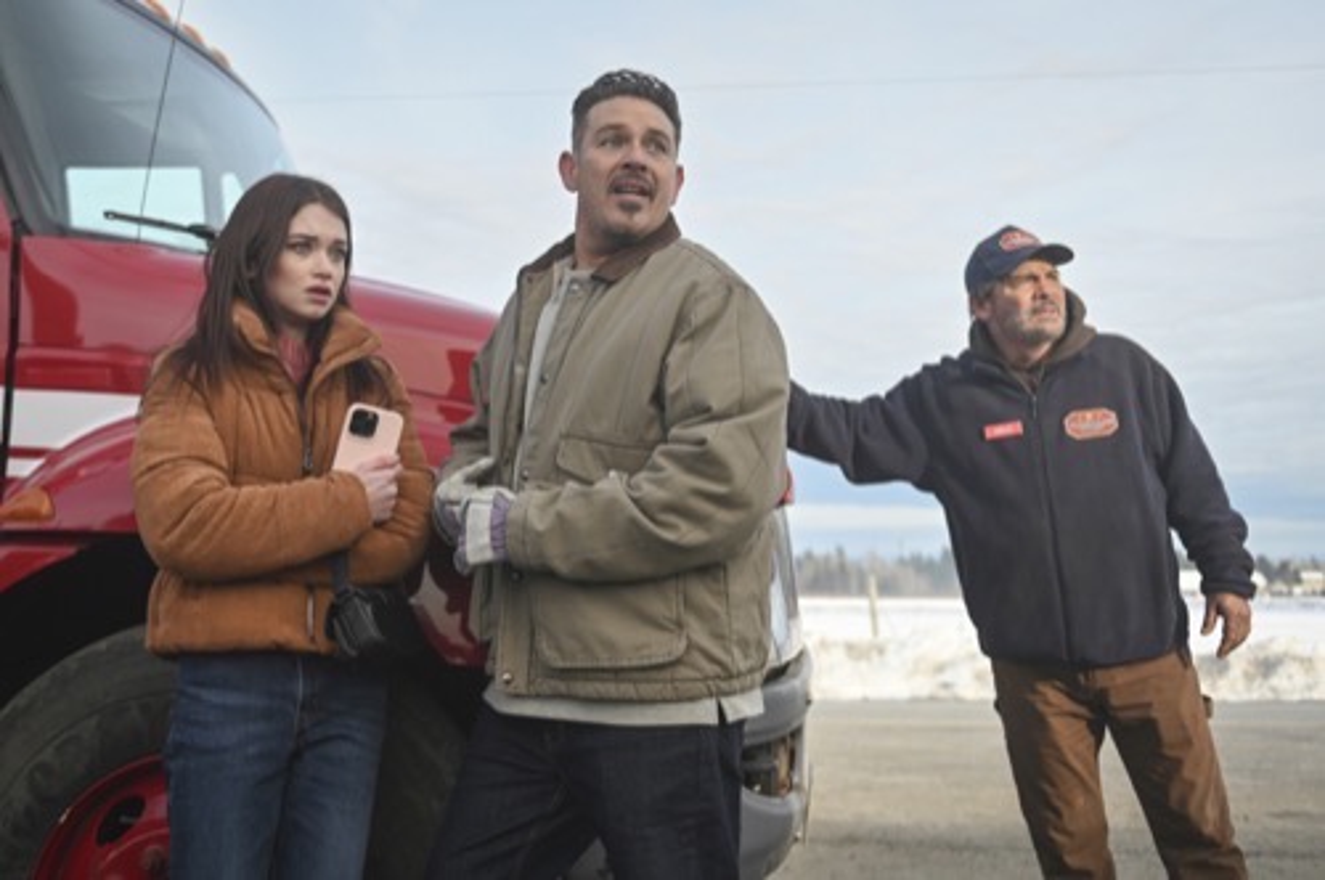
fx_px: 1066
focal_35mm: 29
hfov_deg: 63.7
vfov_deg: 44.8
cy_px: 440
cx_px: 662
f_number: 2.8
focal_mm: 29
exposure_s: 1/800
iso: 100
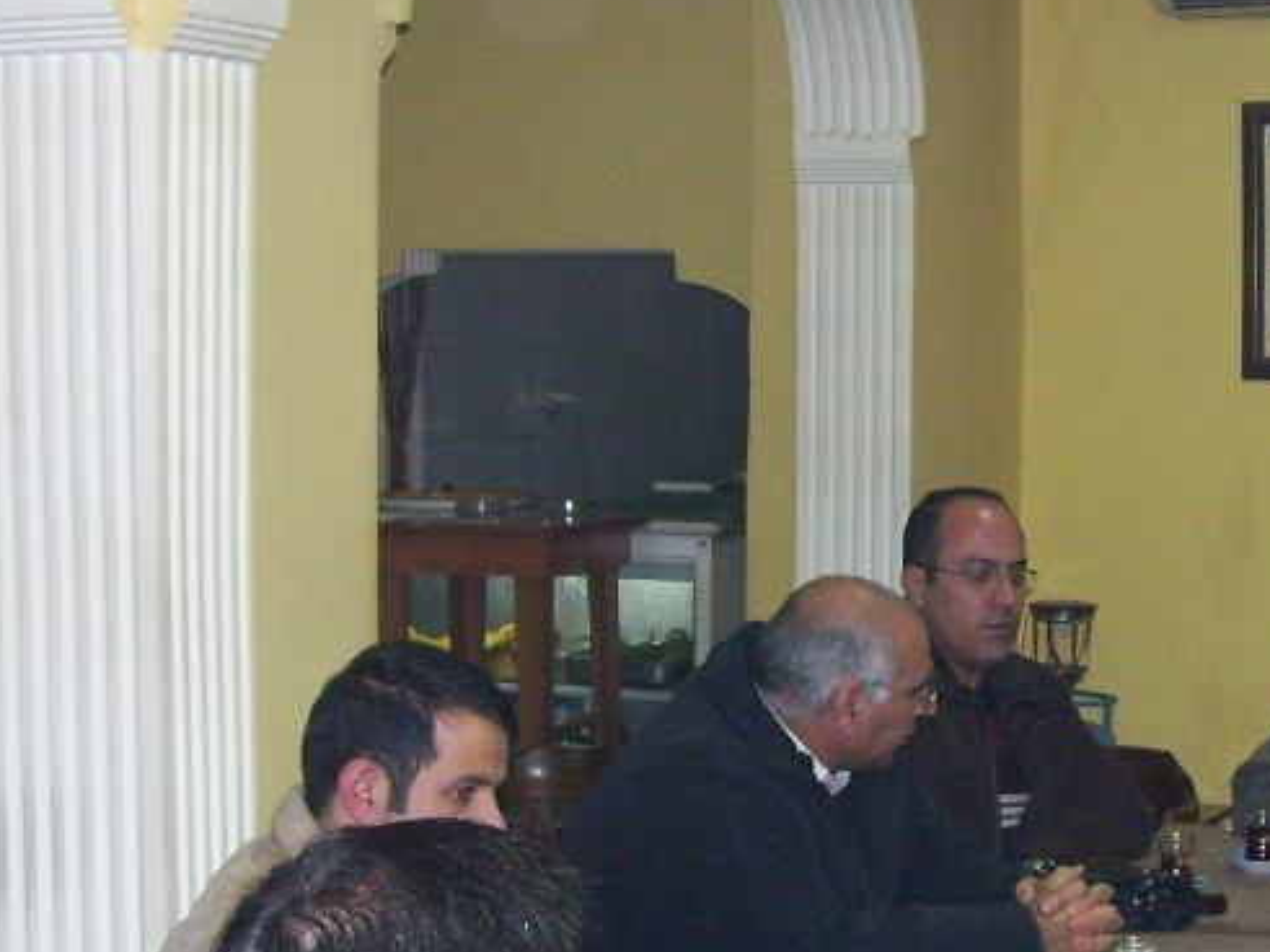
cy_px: 502
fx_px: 3228
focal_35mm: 88
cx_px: 913
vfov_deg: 16.8
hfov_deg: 22.1
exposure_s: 1/60
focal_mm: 6
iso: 200
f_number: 2.7
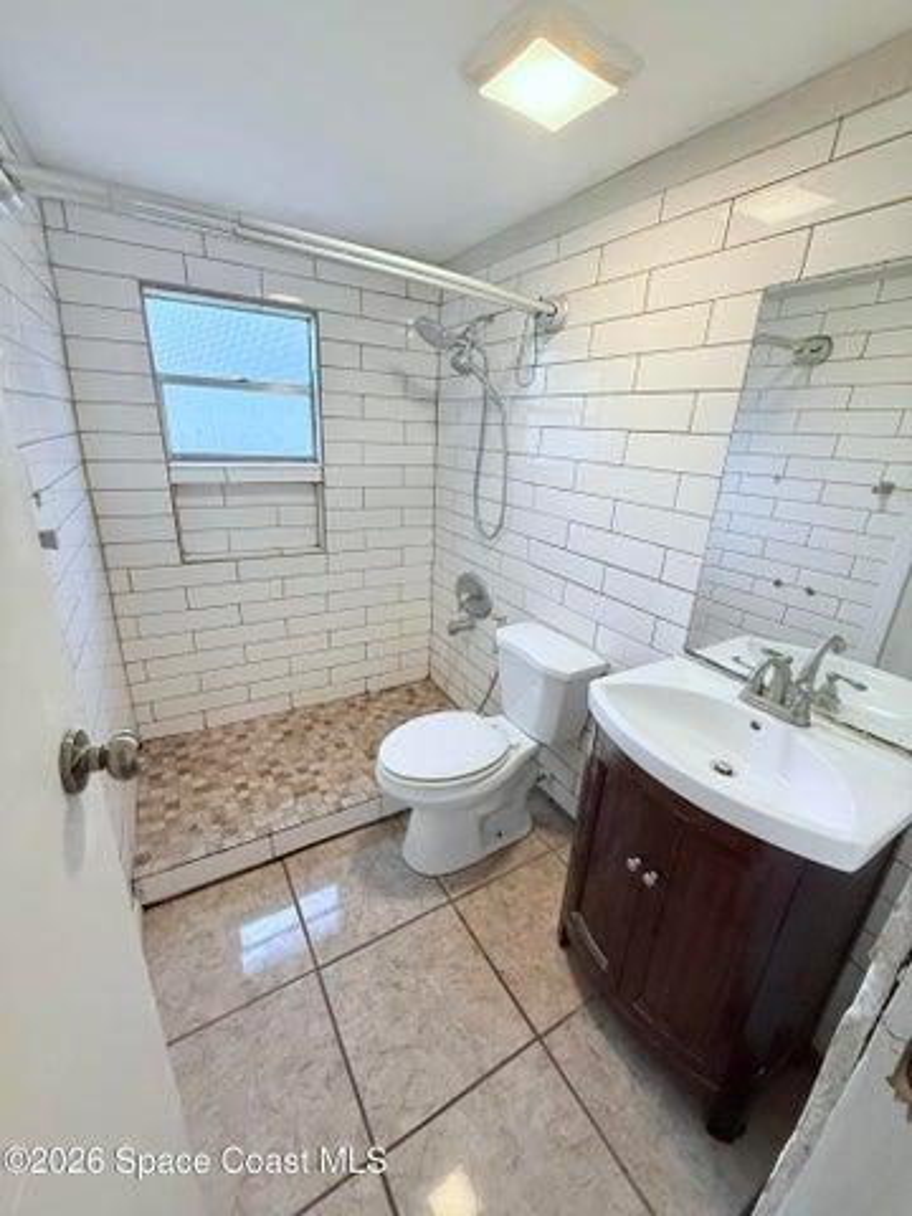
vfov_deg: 102.1
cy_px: 608
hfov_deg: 85.7
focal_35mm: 14
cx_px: 456
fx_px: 492
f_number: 2.2
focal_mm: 2.22
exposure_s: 1/60
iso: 500
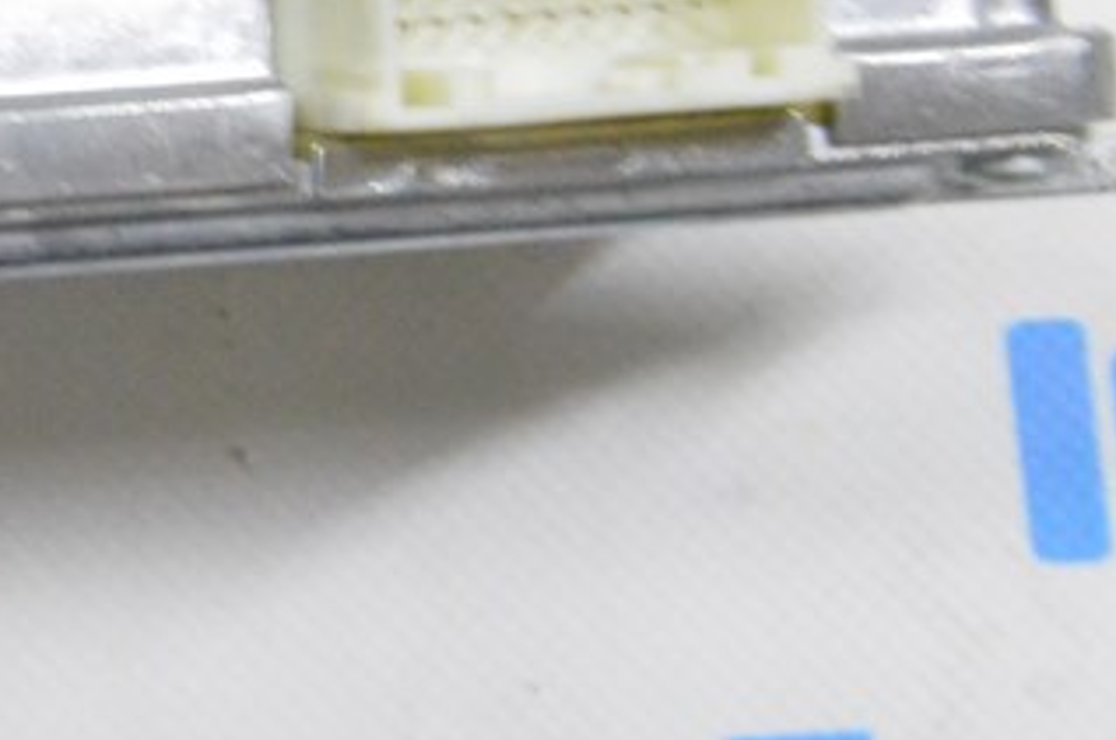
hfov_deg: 13.6
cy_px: -26
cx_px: -393
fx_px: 4488
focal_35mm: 145
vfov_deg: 9.4
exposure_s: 1/15
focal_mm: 30
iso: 6400
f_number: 20
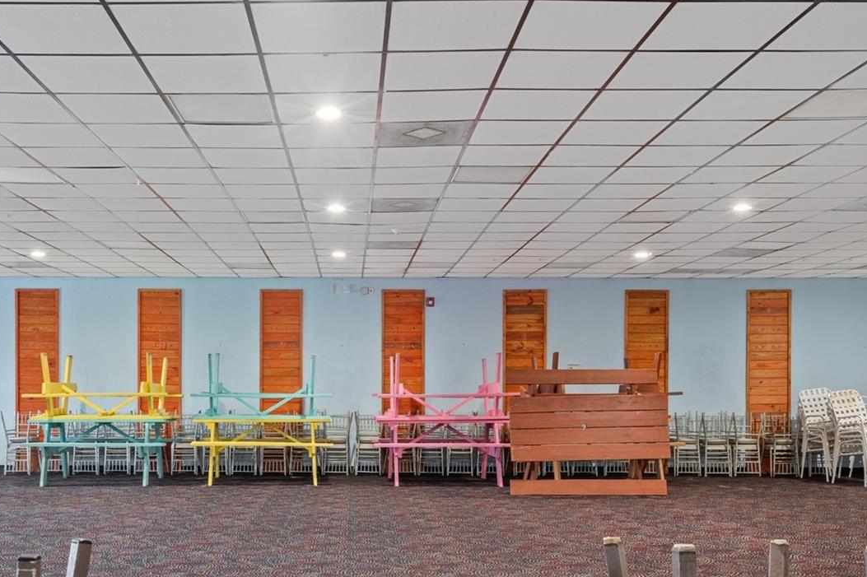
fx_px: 915
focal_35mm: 38
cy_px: 410
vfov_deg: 34.5
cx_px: 343
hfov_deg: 50.4
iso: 320
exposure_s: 3.2
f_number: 8
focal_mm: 25
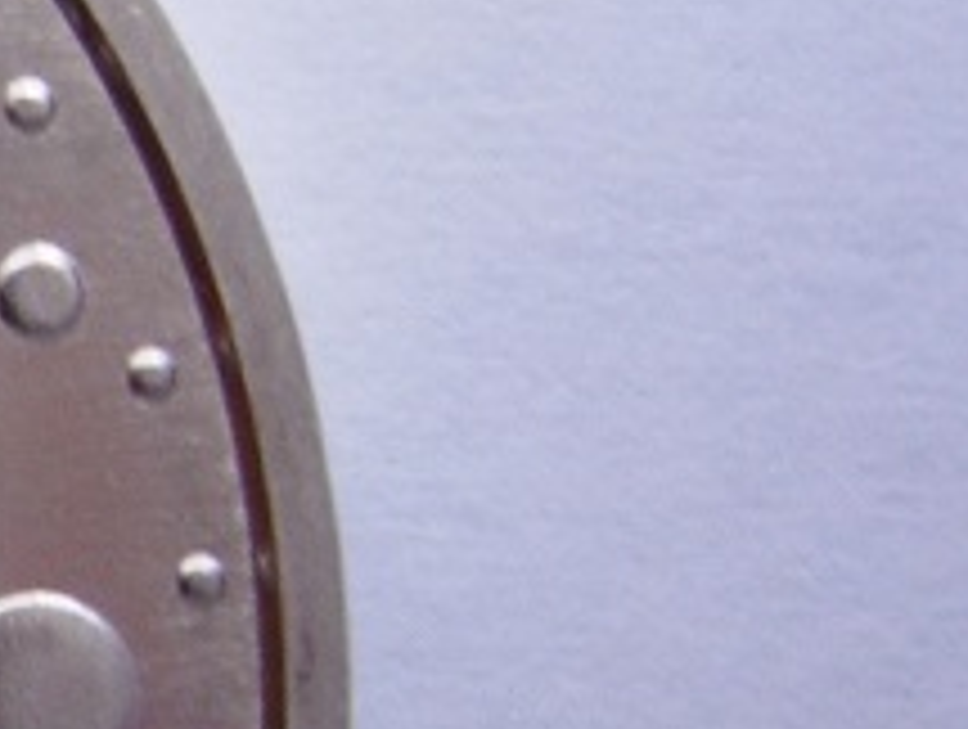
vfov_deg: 8.1
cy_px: 711
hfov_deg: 10.0
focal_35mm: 183
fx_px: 5126
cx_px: -1011
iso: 64
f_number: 2.8
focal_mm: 7.8
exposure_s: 1/32.9
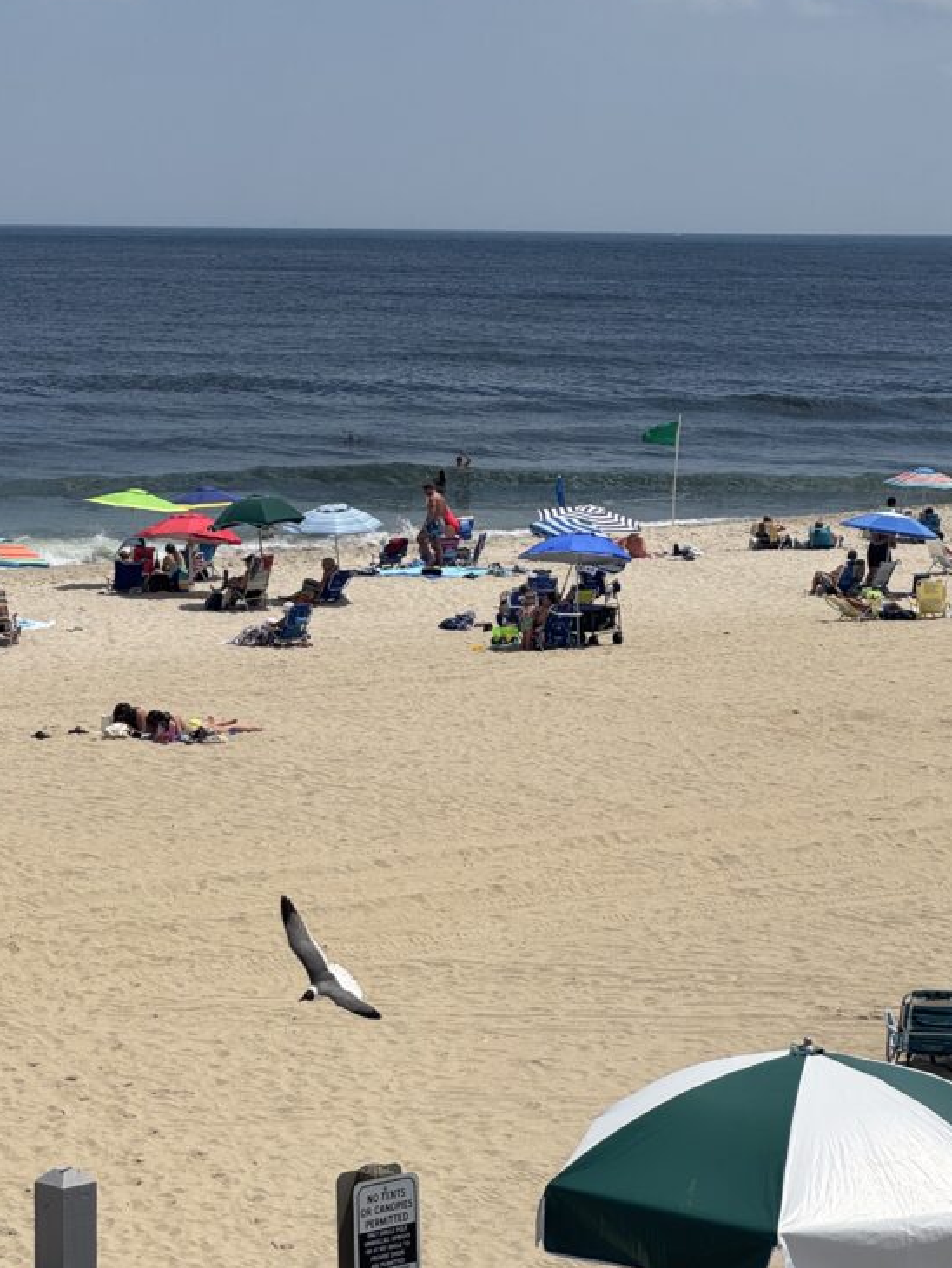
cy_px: 672
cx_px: 325
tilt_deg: -6.5
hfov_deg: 13.7
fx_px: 3958
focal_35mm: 108
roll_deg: -0.4
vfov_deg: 18.2
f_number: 2.8
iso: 25
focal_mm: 9
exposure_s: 1/1815
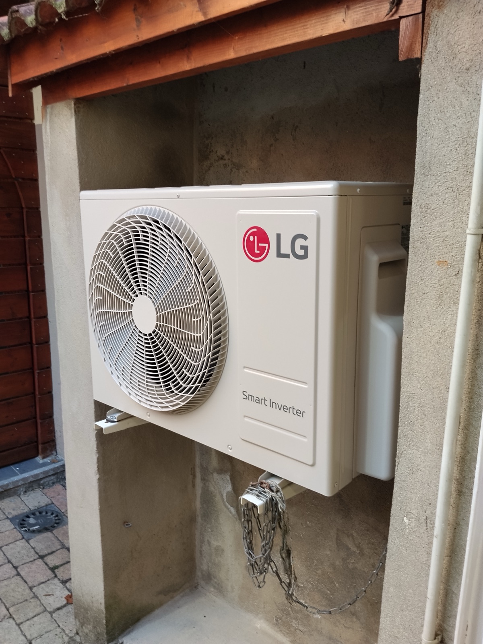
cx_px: 242
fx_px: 540
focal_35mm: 29
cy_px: 322
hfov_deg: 48.2
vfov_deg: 61.7
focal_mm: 4.22
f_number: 1.8
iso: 100
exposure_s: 1/50
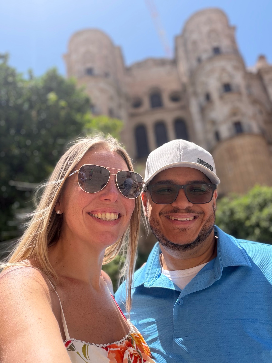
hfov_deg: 46.8
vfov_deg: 60.0
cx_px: 136
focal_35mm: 30
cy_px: 182
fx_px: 314
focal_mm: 2.71
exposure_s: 1/510
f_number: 1.9
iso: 40
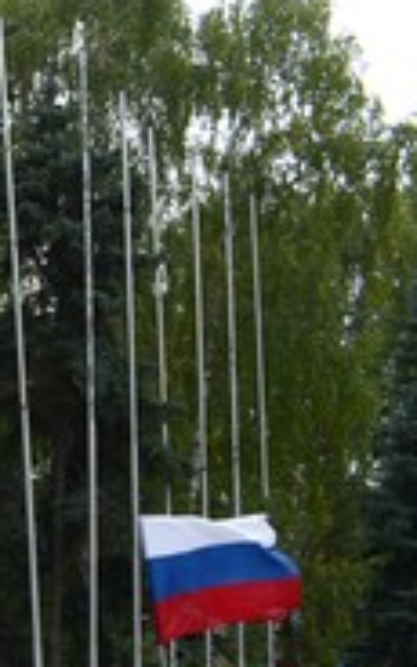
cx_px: -642
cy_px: 640
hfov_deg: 11.3
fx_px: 1691
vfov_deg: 21.7
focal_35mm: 93
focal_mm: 28
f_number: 8
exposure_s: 1/250
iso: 1000
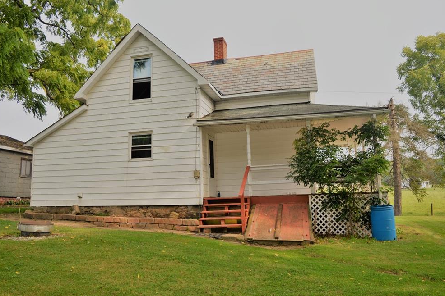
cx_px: 218
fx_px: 346
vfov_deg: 46.4
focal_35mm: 28
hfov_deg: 65.5
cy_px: 143
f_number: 5.6
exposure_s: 1/200
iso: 100
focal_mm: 18
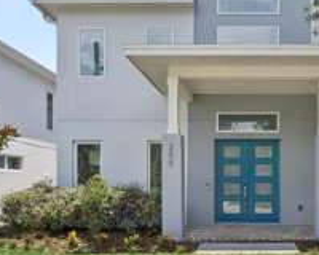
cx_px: 244
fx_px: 340
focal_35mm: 36
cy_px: 186
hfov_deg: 48.1
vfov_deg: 40.2
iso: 200
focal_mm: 16
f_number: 13
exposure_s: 1/125
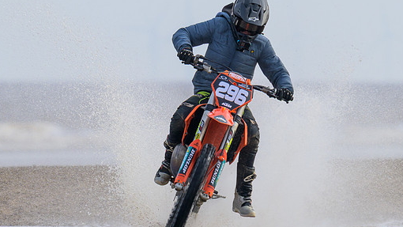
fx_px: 14246
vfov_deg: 0.9
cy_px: 84
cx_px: 265
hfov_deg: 1.6
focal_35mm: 1333
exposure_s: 1/640
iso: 200
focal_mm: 540
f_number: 8
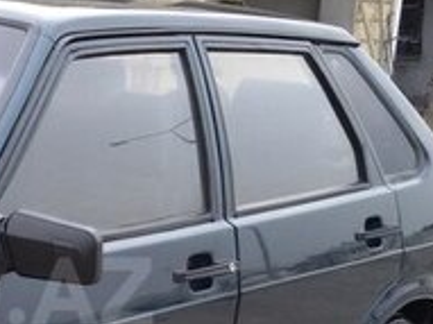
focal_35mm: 107
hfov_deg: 17.6
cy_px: 291
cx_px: -79
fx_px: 1338
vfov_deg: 13.7
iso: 50
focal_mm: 2.93
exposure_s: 1/50
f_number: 2.4
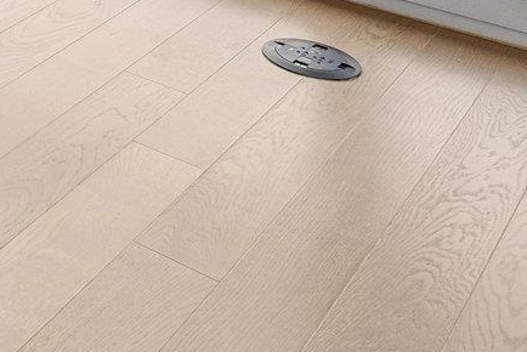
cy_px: -262
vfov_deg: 17.3
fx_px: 967
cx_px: -353
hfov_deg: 22.2
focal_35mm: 66
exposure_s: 1/500
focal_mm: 14
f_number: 7.1
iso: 500
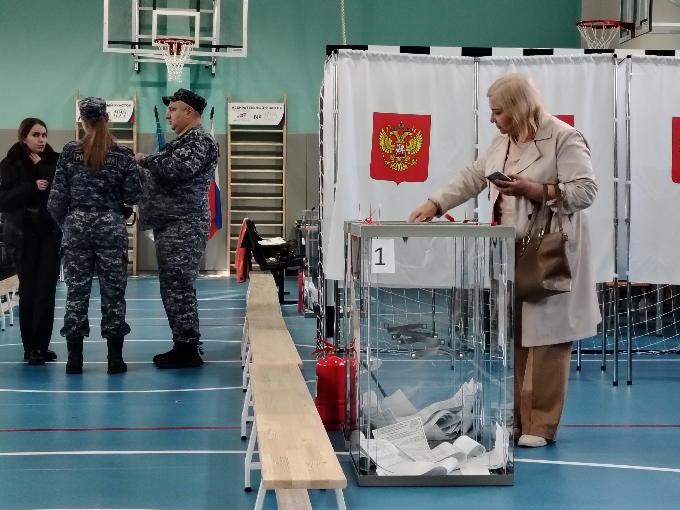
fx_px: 1552
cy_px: 248
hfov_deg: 24.7
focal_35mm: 79
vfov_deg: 18.7
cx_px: 375
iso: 356
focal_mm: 5.25
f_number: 1.75
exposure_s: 1/60
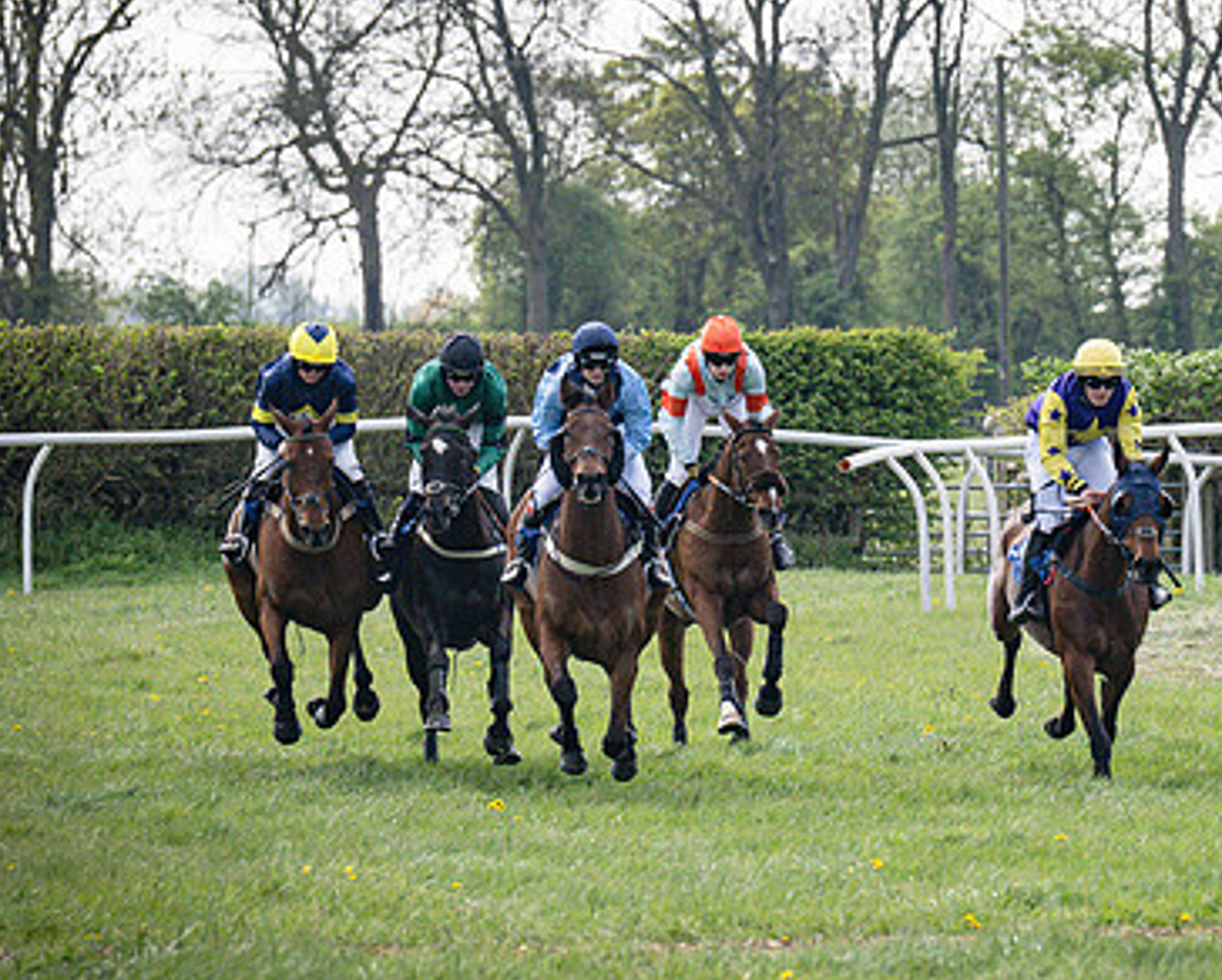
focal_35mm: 582
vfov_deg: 2.7
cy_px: 400
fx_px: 21071
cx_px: 863
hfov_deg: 3.3
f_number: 5
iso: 400
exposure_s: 1/2500
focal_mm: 200
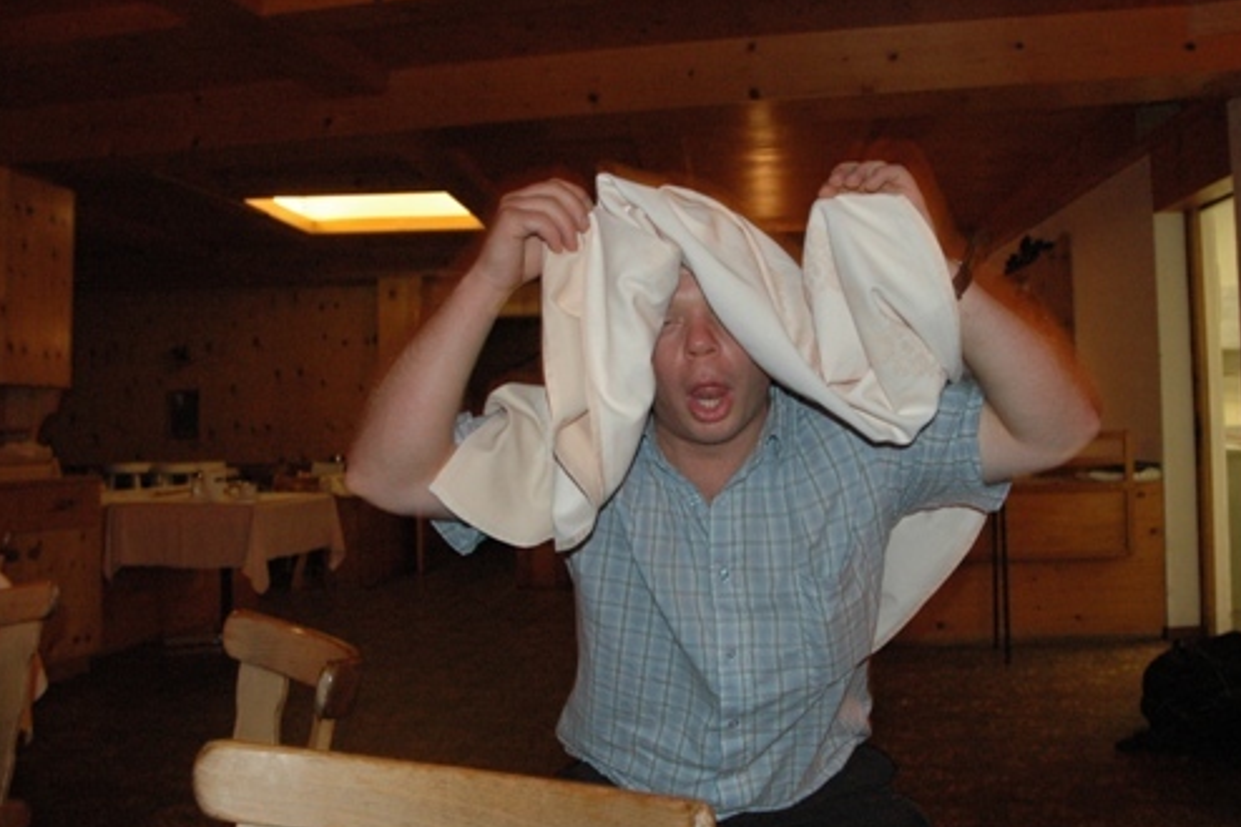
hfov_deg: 54.4
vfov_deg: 37.7
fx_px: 1206
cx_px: 671
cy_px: 329
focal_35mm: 35
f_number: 4.5
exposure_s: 1/60
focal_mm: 18
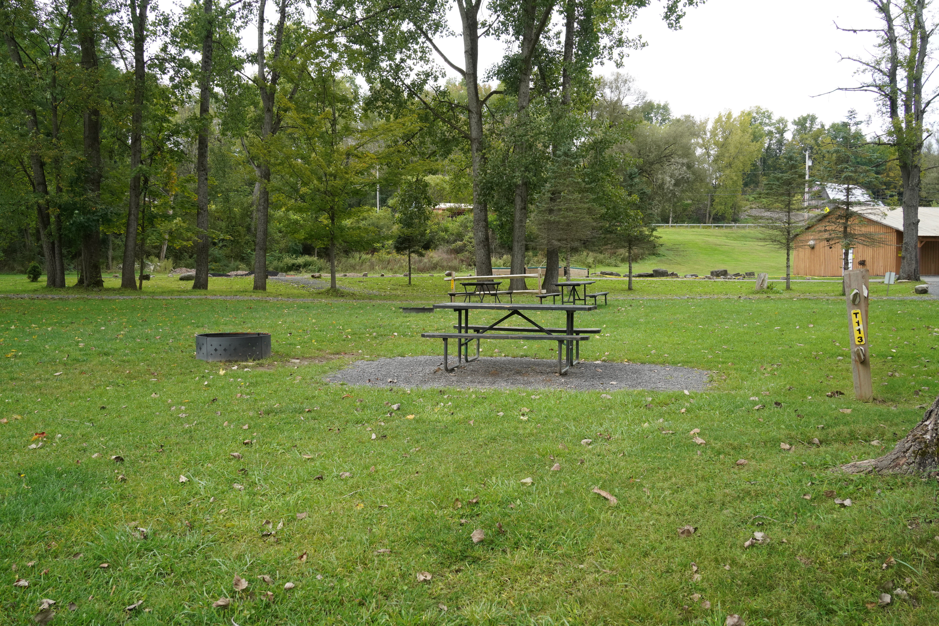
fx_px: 835
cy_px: 313
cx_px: 470
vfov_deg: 41.1
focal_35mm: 32
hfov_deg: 58.7
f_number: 13
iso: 1600
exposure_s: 1/250
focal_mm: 32
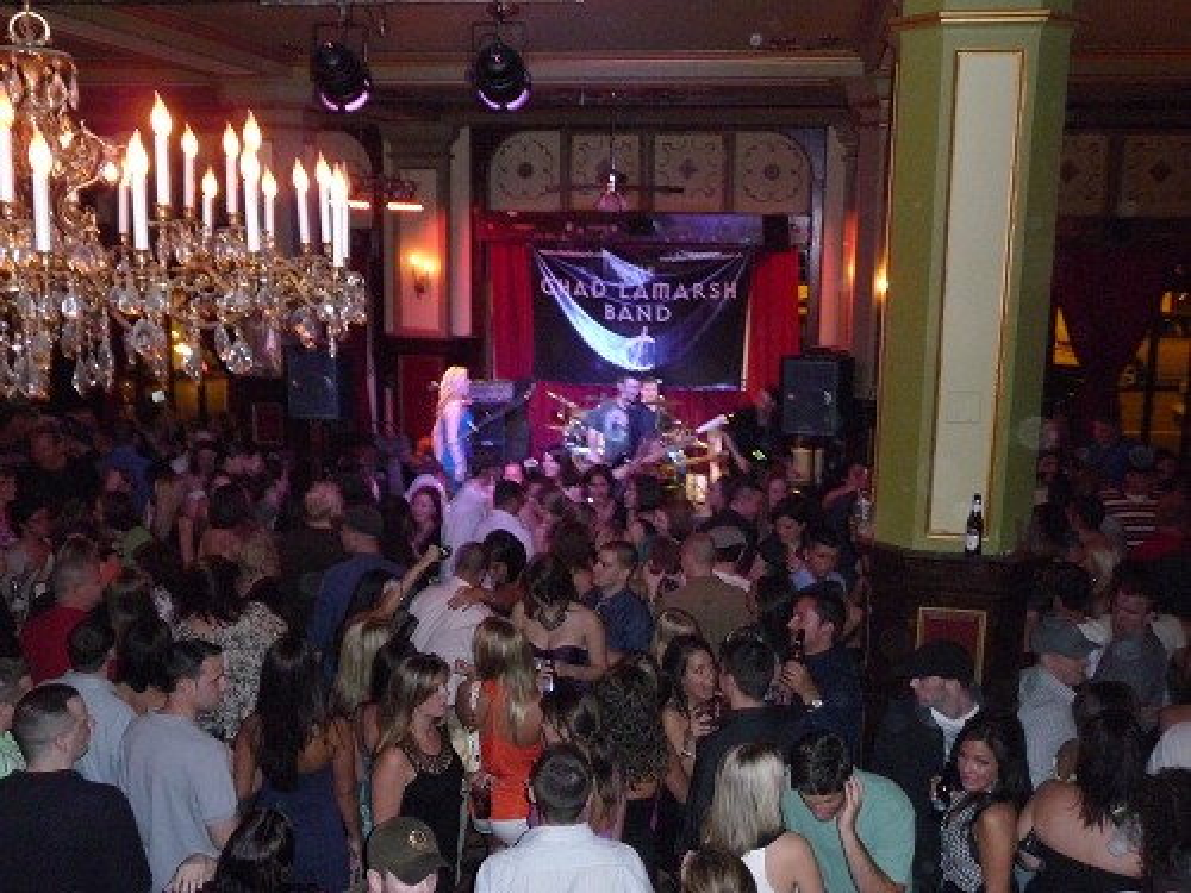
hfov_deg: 54.0
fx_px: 1170
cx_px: 596
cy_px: 446
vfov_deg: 41.8
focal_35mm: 34
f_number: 3.6
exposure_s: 1/8
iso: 640
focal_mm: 5.6
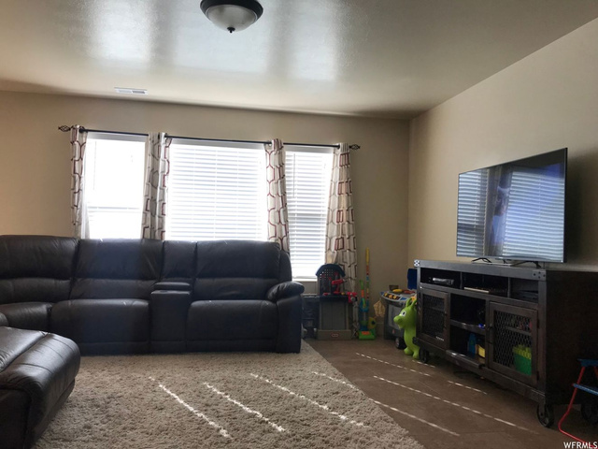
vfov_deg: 49.7
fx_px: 484
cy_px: 224
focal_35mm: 28
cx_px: 299
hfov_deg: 63.4
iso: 32
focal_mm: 3.99
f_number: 1.8
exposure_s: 1/120
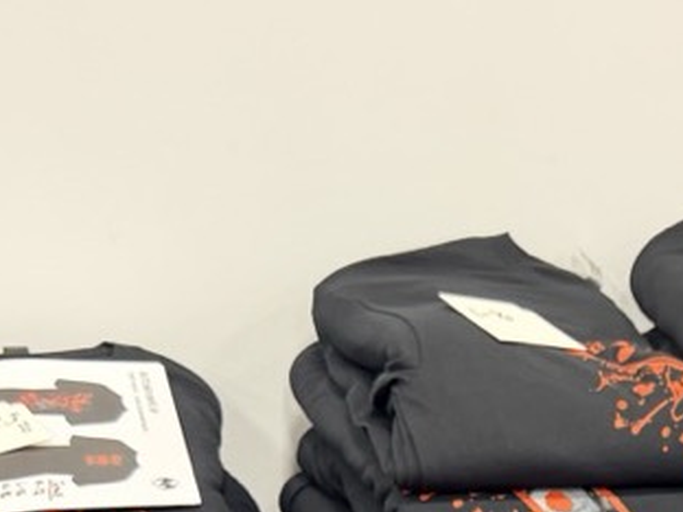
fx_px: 1973
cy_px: 938
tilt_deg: -34.0
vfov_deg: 13.2
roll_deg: -6.0
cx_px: 803
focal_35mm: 100
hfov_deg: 18.7
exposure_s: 1/60
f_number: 1.78
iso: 125
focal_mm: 6.76
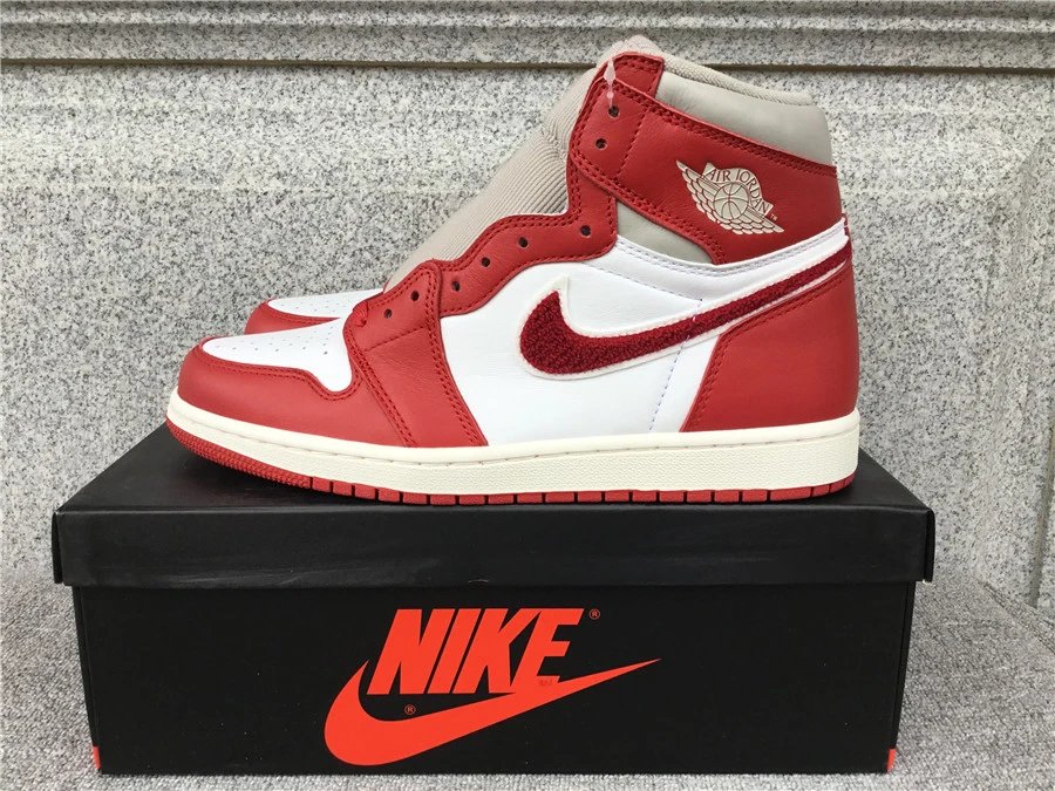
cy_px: 396
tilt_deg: -13.3
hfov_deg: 58.4
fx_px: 945
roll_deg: +0.1
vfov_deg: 45.4
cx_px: 528
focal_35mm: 31
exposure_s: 1/120
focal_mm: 3.3
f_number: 2.4
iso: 40
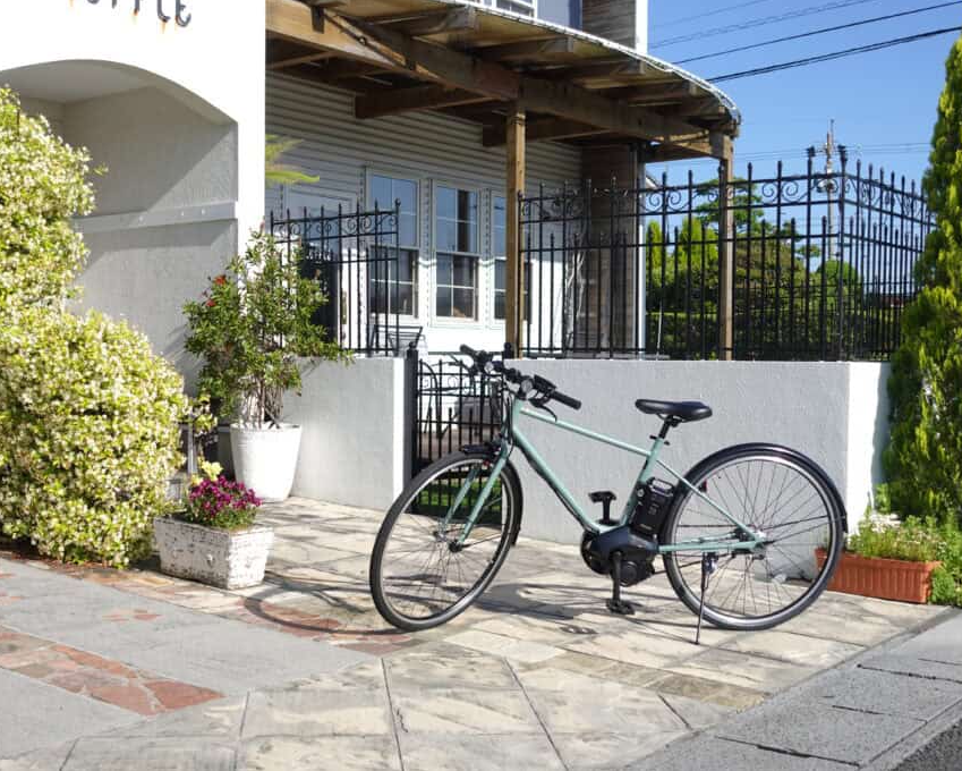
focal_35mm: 43
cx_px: 483
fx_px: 1225
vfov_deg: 34.9
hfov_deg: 42.9
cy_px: 385
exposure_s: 1/160
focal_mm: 14.7
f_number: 2.8
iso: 80
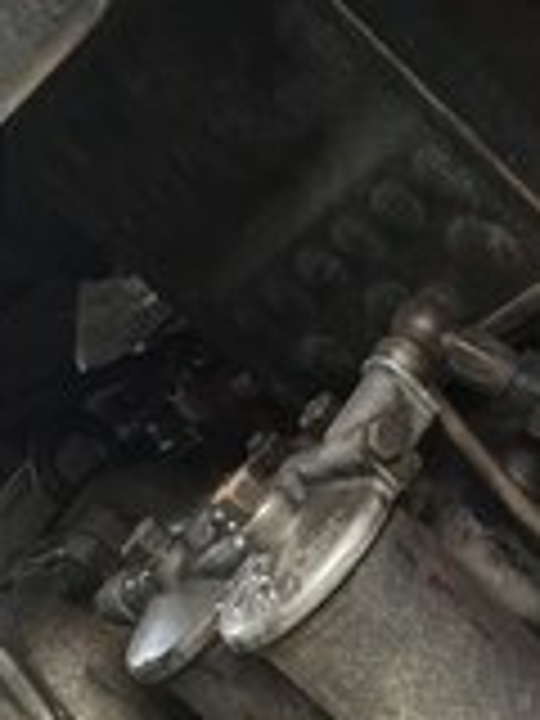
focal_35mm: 90
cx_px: 284
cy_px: 1044
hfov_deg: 16.4
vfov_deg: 19.3
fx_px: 1872
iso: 50
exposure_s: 1/33
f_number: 2.2
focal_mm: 4.15
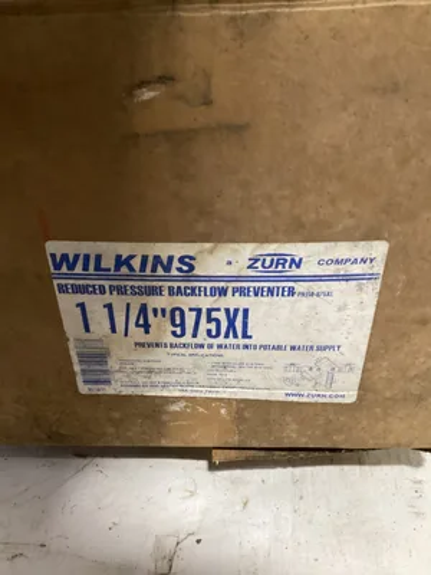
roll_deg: +0.8
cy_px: 288
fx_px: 515
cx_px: 216
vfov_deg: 58.4
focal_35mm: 31
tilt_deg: -33.4
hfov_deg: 45.4
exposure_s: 1/33
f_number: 2.4
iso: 320
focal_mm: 3.3
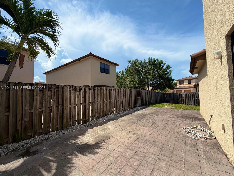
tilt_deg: +3.1
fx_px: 95
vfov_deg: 85.7
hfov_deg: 102.1
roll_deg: +1.4
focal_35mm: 14
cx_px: 117
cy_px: 88
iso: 20
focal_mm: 2.22
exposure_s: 1/1285
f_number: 2.2
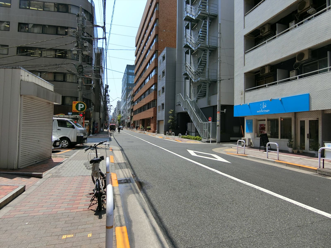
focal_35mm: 19
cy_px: 124
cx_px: 166
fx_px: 182
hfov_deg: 84.7
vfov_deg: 68.7
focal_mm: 4.06
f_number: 6.9
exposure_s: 1/250
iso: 80
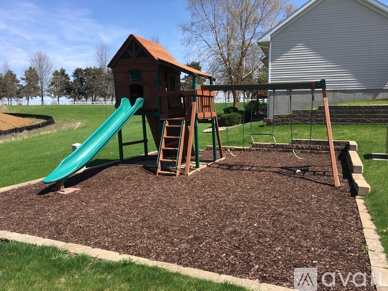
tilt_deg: -8.1
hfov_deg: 61.7
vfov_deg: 48.2
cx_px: 194
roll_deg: -0.2
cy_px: 146
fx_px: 325
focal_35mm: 29
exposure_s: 1/1261
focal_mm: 4.15
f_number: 2.2
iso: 25
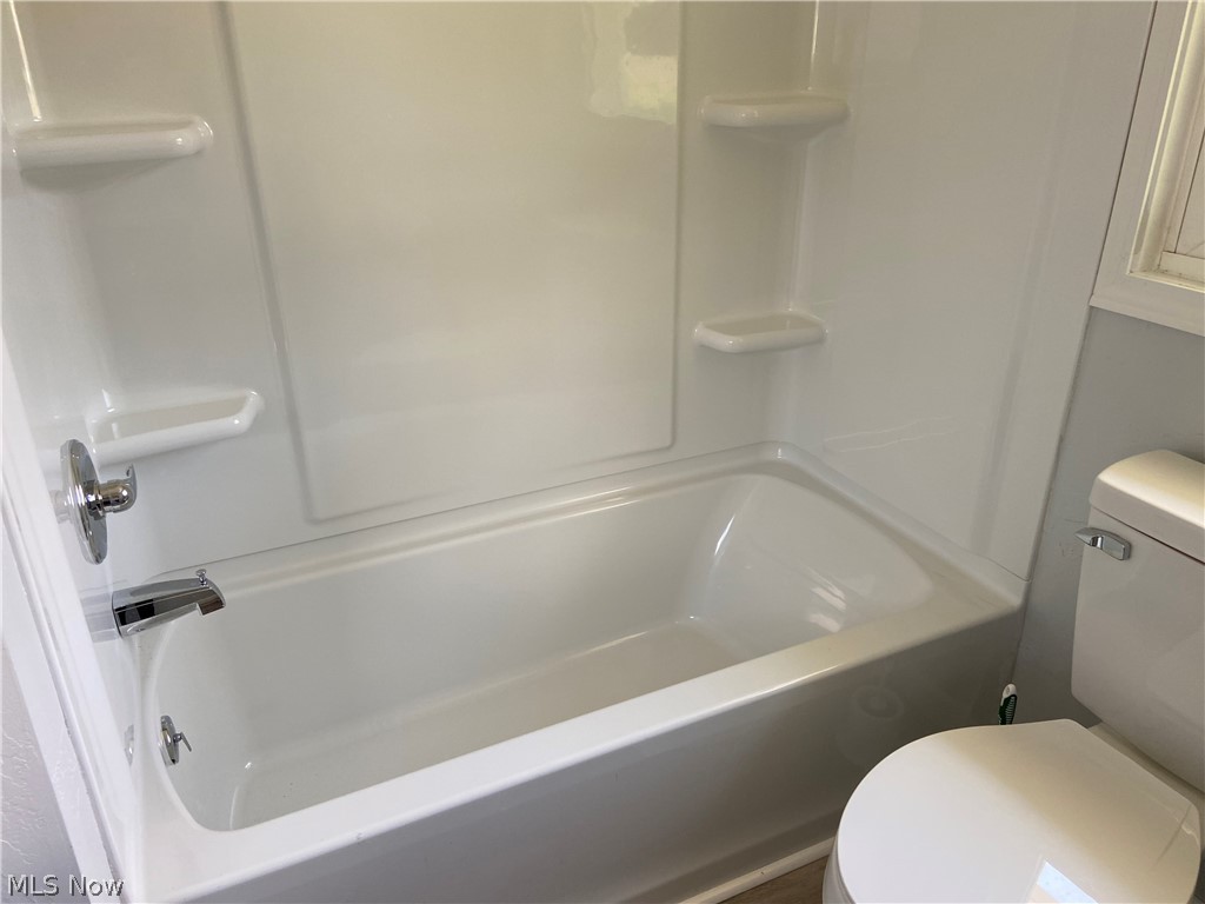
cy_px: 452
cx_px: 602
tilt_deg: -27.2
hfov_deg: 67.3
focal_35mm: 26
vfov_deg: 53.1
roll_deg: -1.8
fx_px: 905
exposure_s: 1/122
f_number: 1.8
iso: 50
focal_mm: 4.25
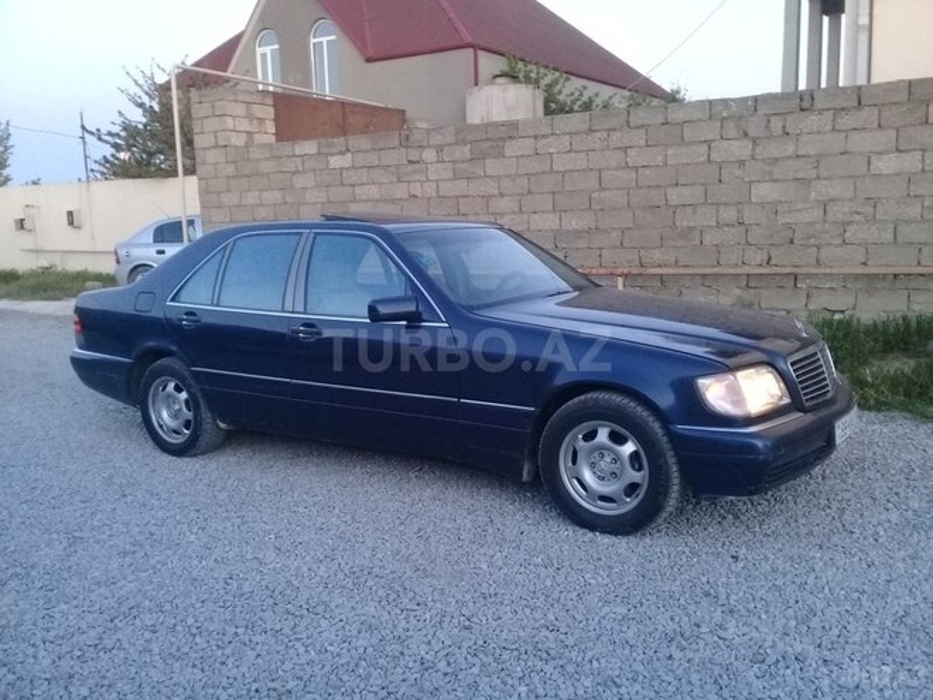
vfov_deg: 45.4
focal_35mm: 31
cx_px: 466
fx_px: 836
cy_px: 350
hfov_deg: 58.4
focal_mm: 3.3
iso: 200
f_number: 2.2
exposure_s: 1/33
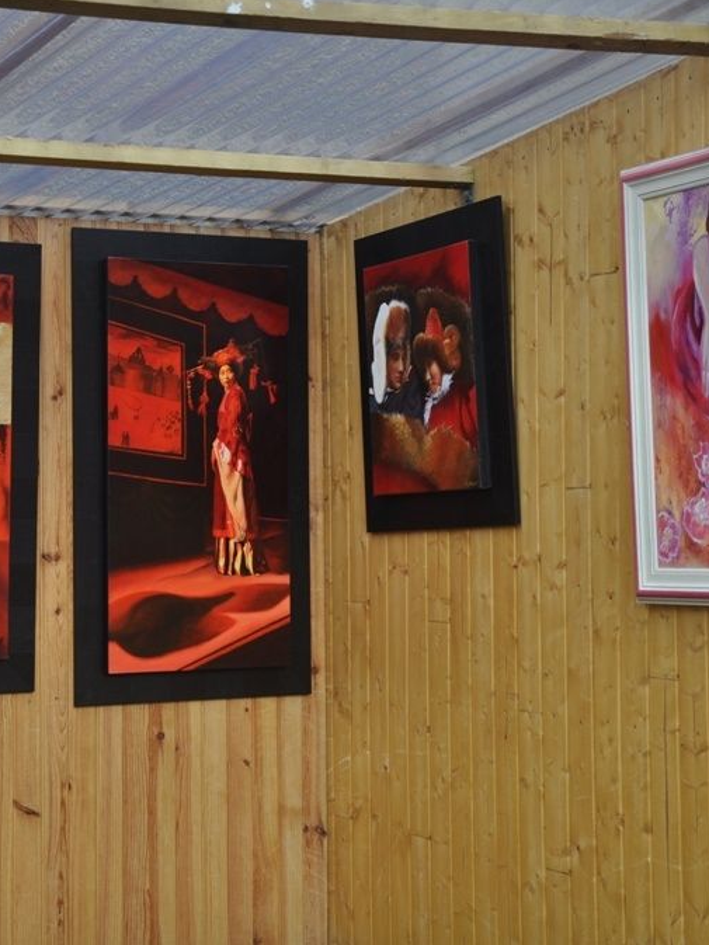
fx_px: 2095
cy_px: 470
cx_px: 175
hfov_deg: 19.1
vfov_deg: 25.4
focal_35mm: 77
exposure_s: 1/160
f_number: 6.3
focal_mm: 35
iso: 200
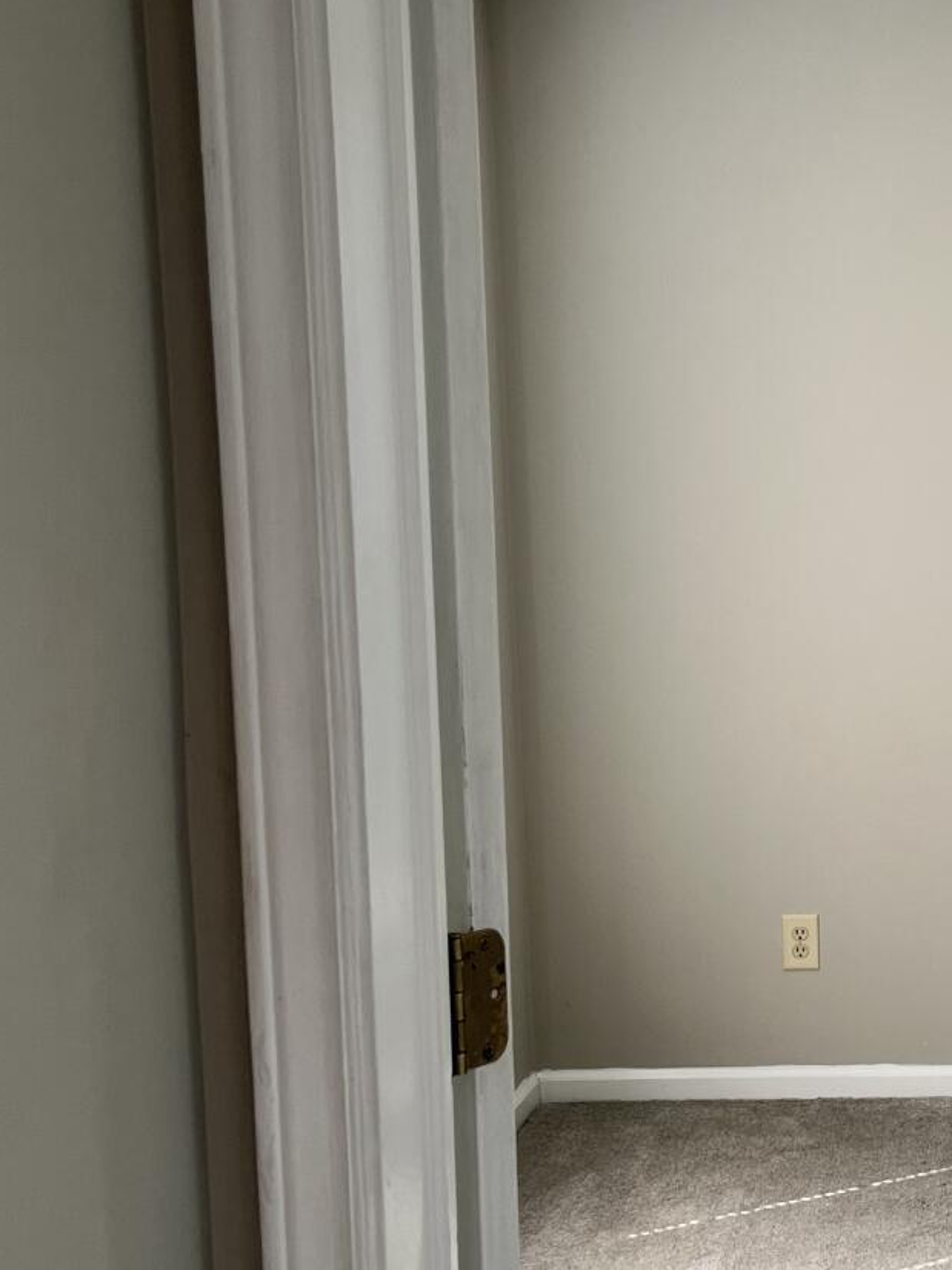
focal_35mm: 63
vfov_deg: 30.6
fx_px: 2310
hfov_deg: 21.7
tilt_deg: -7.9
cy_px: 816
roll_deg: -0.2
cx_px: 1123
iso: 40
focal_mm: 5.1
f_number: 1.6
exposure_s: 1/153
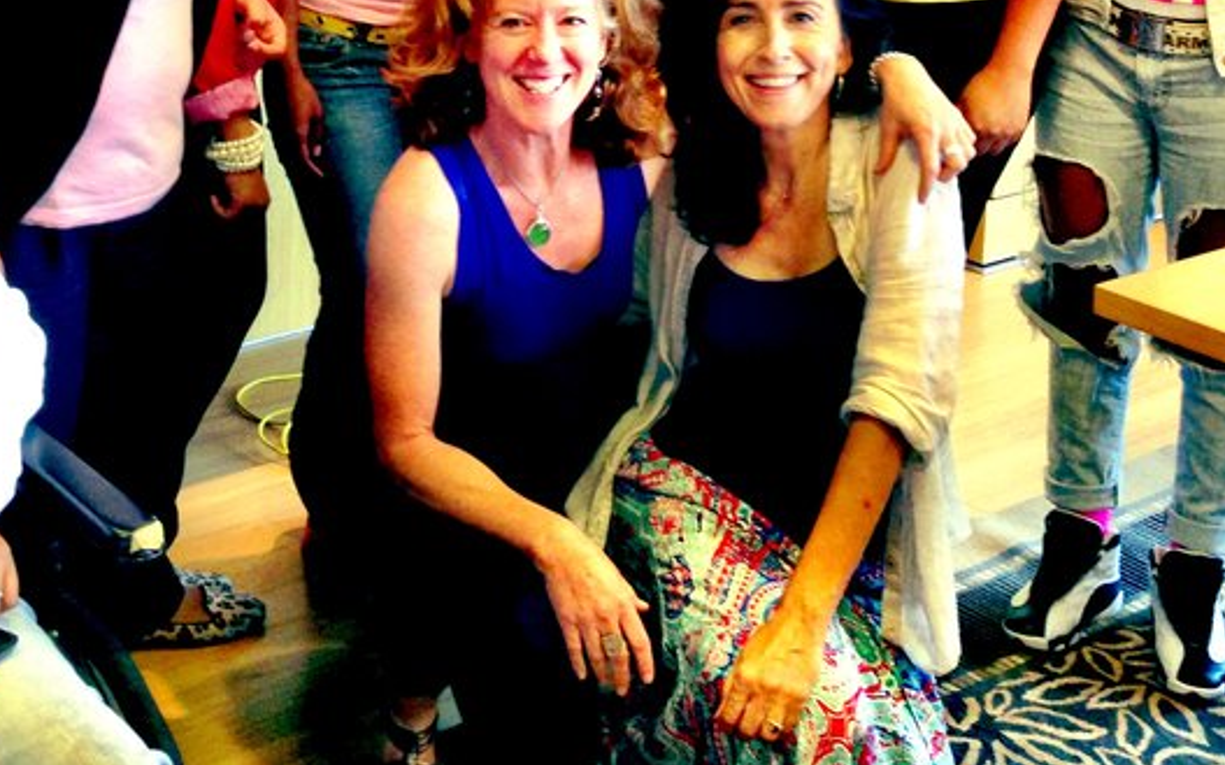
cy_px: -84
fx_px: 2269
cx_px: 411
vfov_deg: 18.4
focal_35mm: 68
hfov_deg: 30.0
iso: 80
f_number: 2.4
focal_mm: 4.13
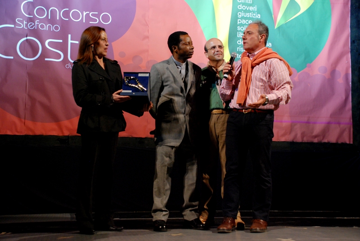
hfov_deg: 42.3
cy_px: 120
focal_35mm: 46
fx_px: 466
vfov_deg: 29.0
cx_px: 180
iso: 800
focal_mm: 31
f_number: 4.2
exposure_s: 1/60
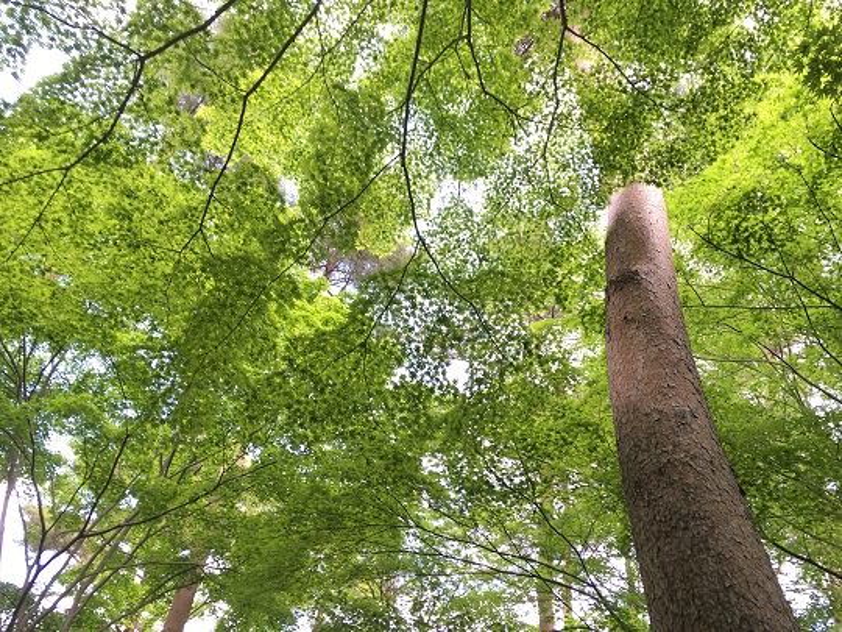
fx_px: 705
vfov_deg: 48.2
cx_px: 421
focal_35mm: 29
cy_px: 316
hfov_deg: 61.7
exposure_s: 1/60
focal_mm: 4.15
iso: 25
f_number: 2.2
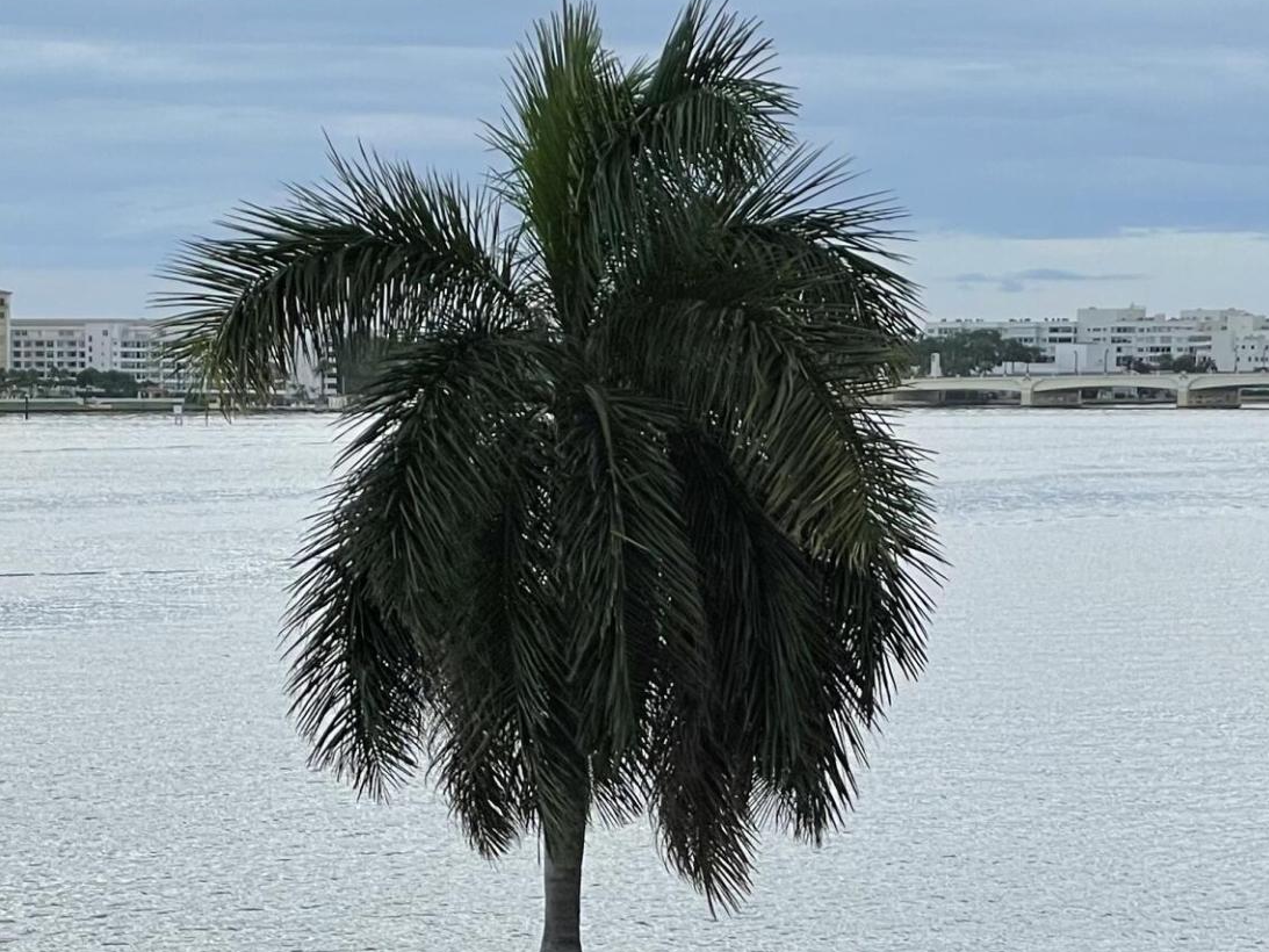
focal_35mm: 137
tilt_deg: -6.9
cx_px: 389
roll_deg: +0.4
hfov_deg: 14.4
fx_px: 5023
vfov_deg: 10.7
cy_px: 967
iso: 25
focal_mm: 6
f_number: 2
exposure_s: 1/400
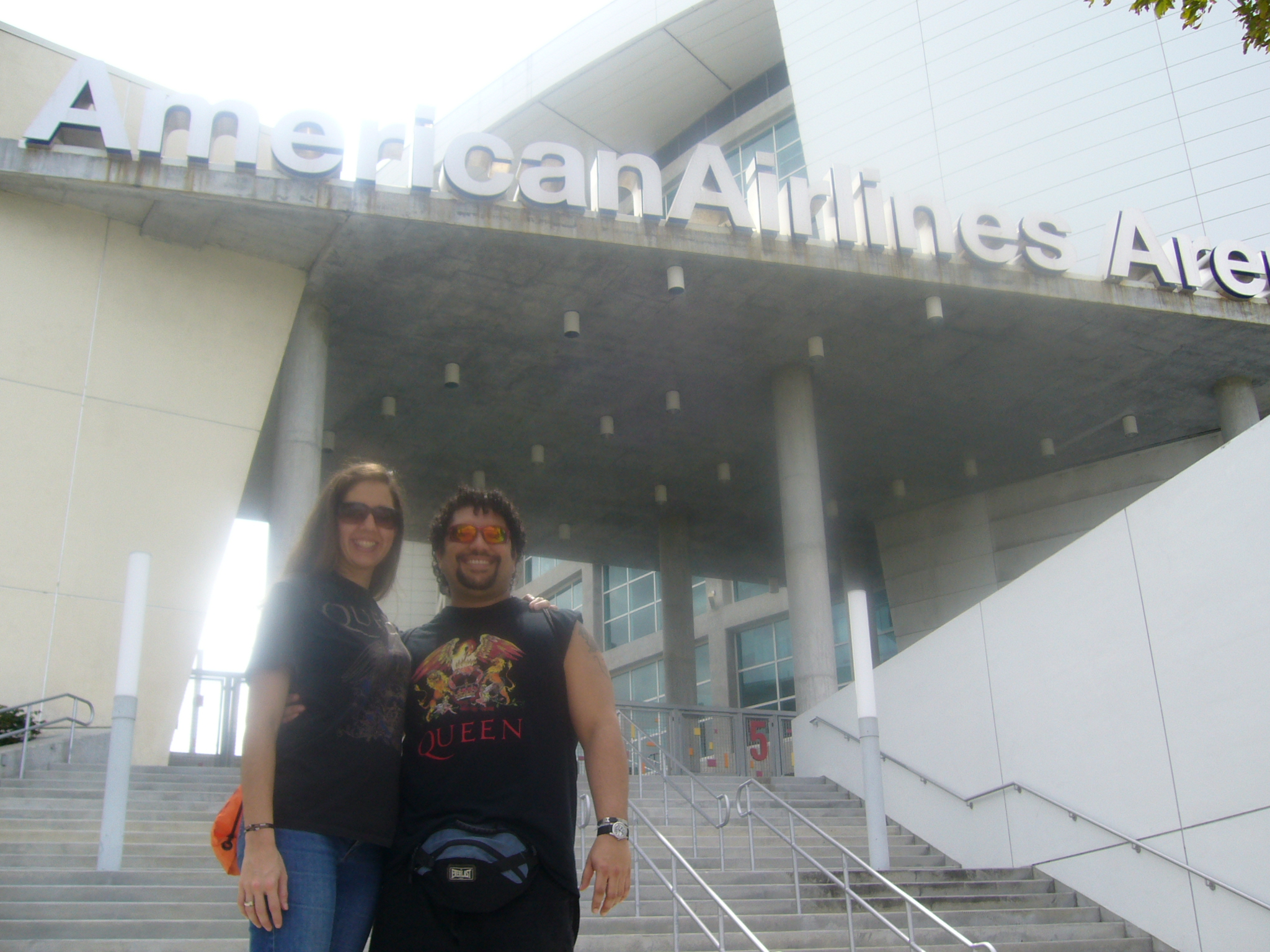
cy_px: 476
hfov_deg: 52.6
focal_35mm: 35
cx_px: 635
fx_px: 1284
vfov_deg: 40.7
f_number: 5.6
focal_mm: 5.8
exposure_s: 1/160
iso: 80
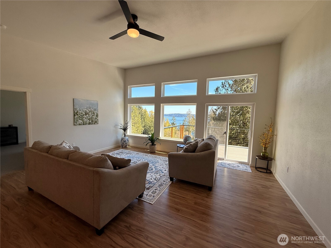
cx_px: 166
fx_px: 134
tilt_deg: -3.7
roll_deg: -1.7
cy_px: 124
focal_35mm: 14
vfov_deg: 85.7
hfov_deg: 102.1
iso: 64
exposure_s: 1/355
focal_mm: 2.22
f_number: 2.2
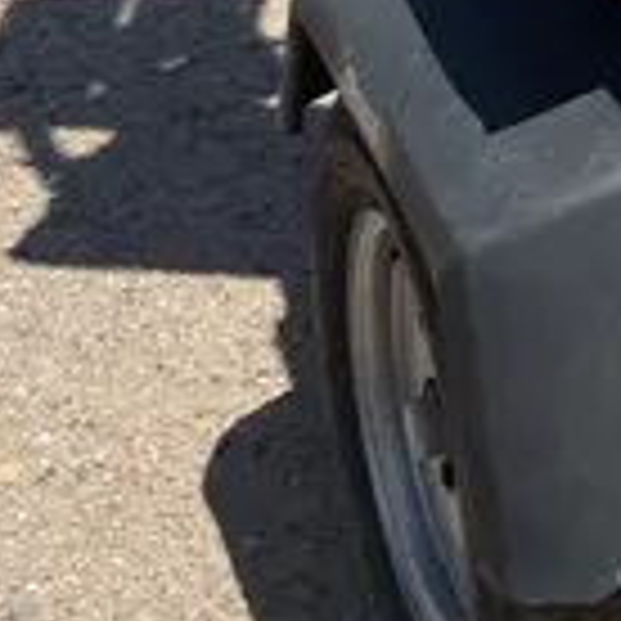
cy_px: -601
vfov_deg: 12.6
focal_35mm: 122
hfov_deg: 13.1
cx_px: 1071
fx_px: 2476
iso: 32
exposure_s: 1/6135
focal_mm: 4.2
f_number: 1.6
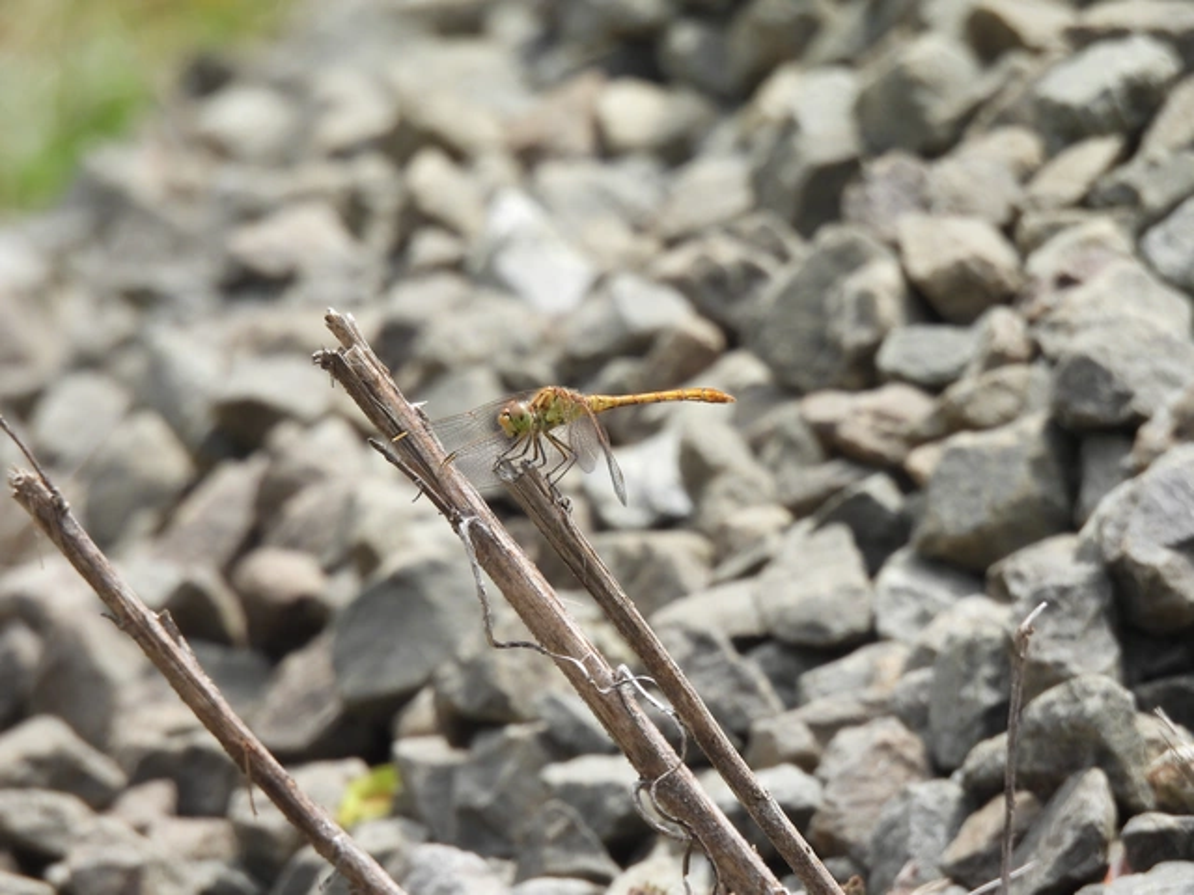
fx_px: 27594
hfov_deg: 2.5
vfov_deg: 1.9
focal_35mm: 800
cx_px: 597
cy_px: 448
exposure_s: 1/250
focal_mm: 143
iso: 100
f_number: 5.6
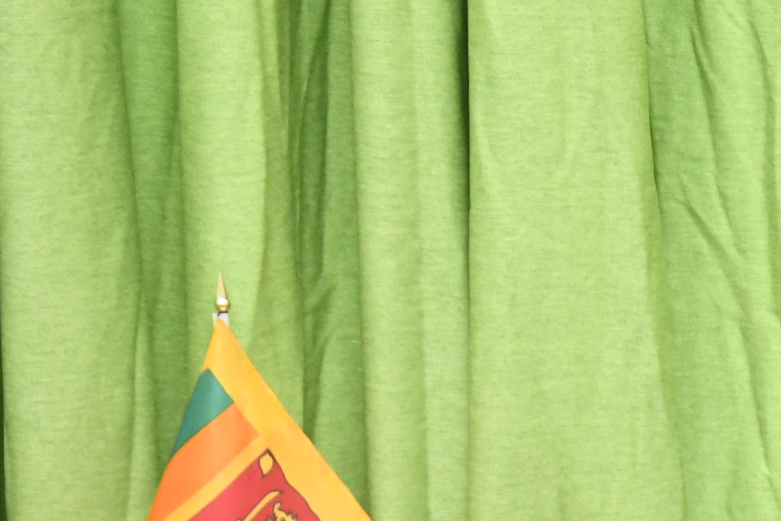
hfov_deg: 10.4
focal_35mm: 190
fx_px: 4121
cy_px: 690
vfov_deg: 7.1
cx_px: 1279
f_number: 4.2
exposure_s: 1/80
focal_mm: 34
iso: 1000
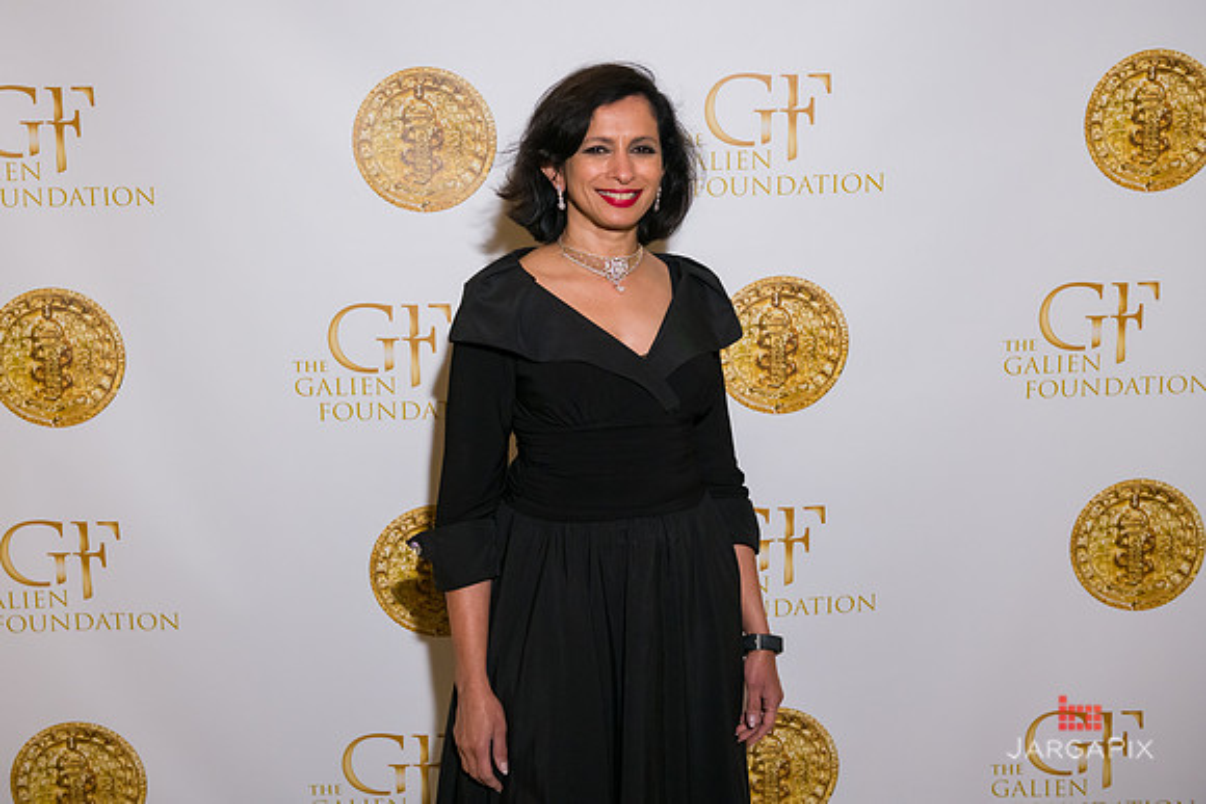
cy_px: 374
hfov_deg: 38.6
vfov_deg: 26.3
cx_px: 561
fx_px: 1721
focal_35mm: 51
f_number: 5
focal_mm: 48
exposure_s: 1/125
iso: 1600
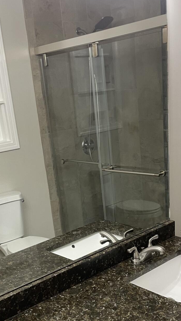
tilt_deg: -21.2
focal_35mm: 46
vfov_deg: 43.2
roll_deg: +6.0
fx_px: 392
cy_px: 240
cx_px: 90
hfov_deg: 26.0
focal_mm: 4.2
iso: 125
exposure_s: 1/60
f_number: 1.6
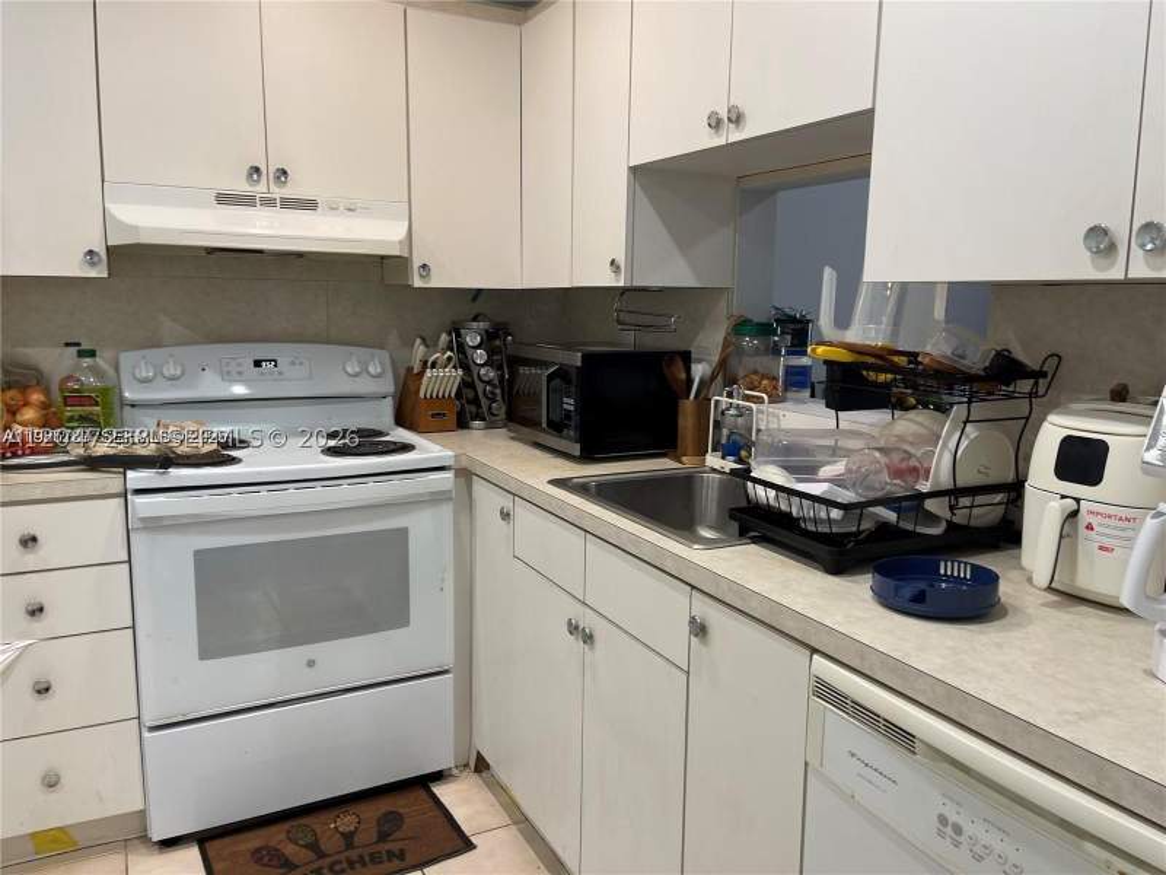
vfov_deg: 54.9
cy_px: 438
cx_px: 583
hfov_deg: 69.4
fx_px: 842
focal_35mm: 25
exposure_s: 1/60
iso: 64
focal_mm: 5.1
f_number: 1.6
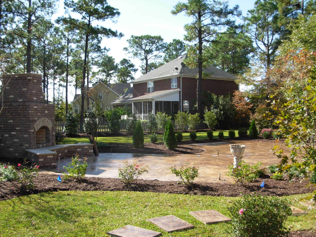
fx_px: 347
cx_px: 158
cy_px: 118
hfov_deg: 49.0
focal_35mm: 38
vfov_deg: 37.7
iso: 79
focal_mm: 6.3
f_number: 2.9
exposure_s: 1/527
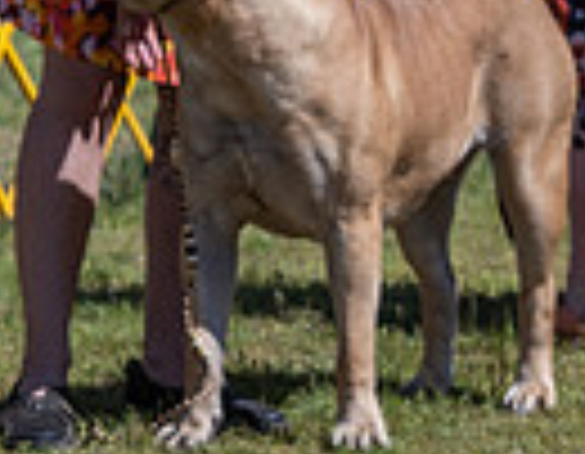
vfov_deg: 3.3
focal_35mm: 462
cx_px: -586
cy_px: -111
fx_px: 7910
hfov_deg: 4.2
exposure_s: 1/640
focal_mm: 86
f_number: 6.3
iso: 100
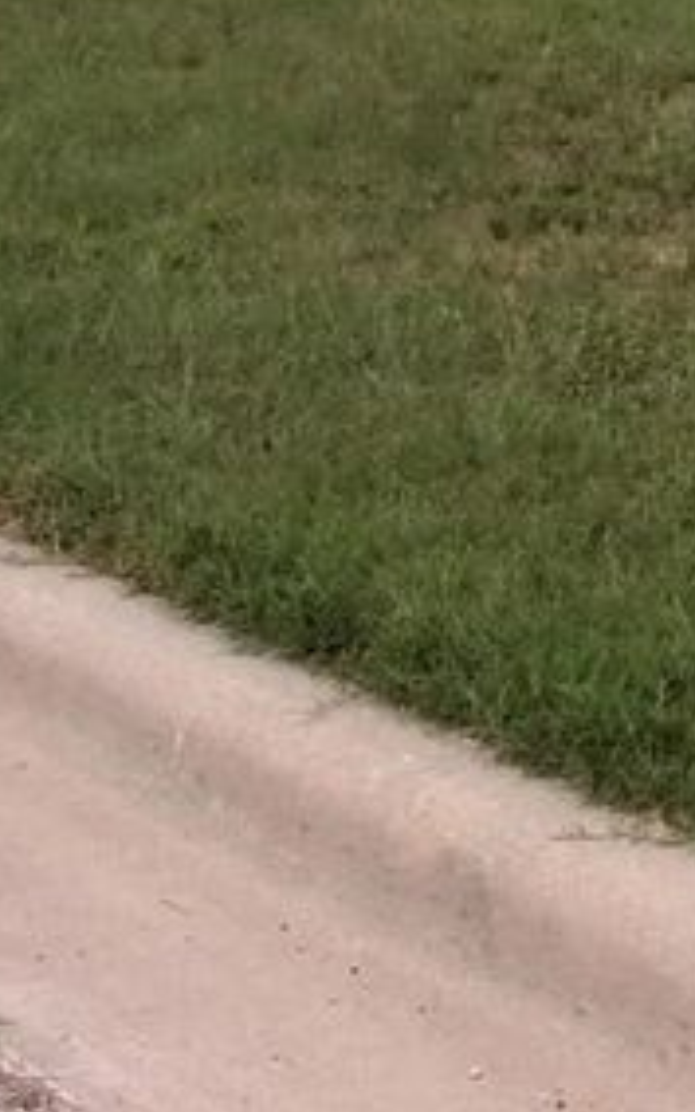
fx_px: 2787
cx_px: 1472
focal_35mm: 92
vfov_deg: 21.8
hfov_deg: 12.3
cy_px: 20
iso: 80
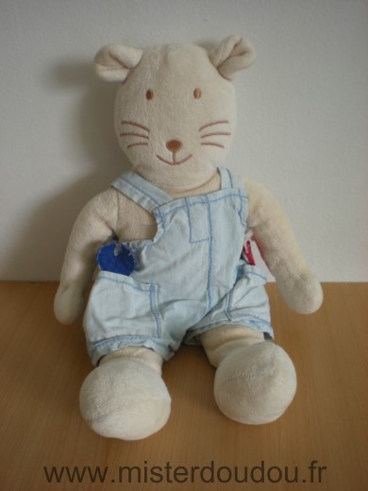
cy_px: 246
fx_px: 539
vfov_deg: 49.0
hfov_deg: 37.7
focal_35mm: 38
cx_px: 184
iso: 64
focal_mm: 6.3
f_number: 3.1
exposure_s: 1/69.2
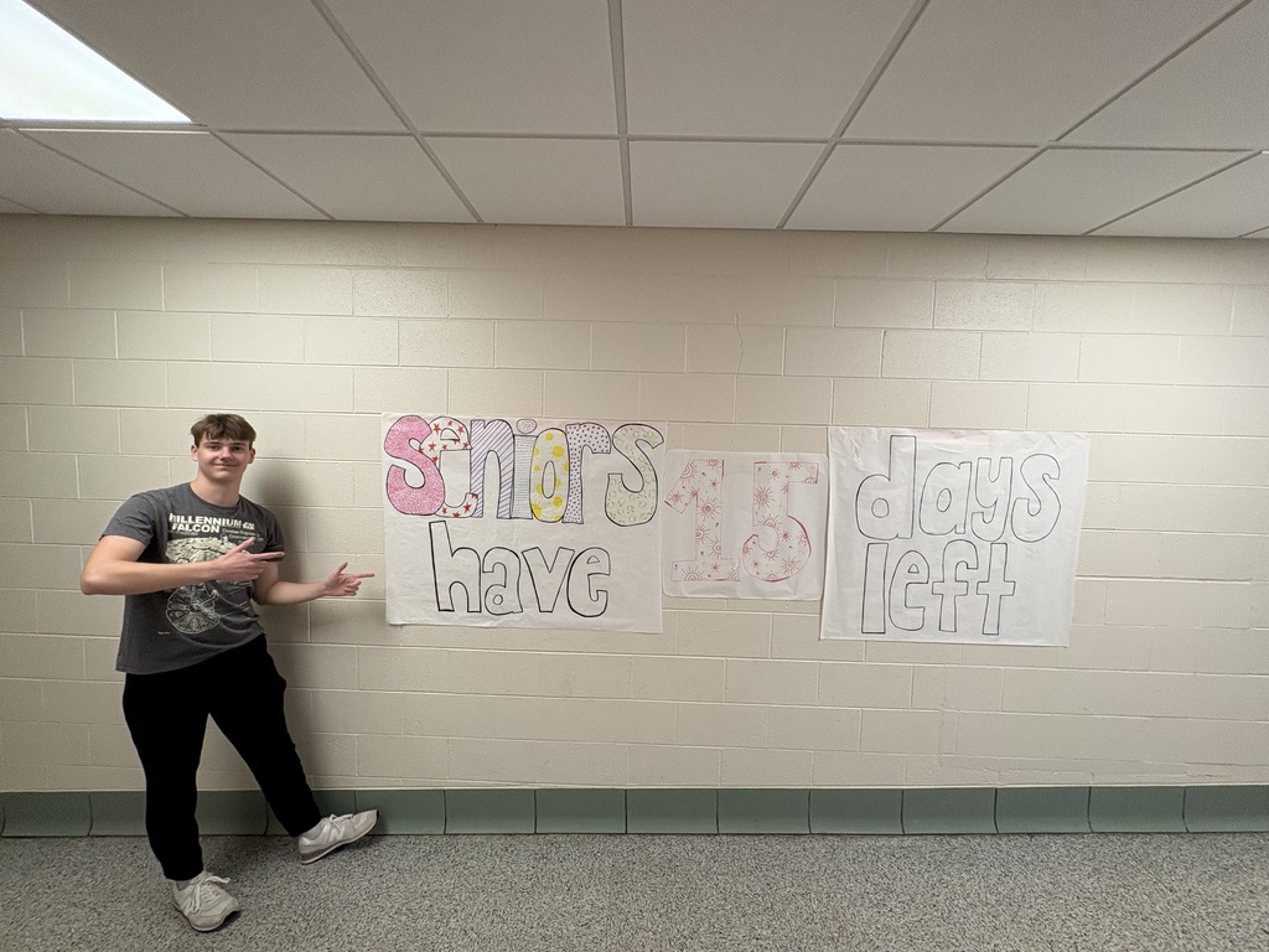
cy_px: 476
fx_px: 513
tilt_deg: -4.6
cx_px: 634
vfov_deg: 85.7
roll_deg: -2.4
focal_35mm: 14
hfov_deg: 102.1
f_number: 2.2
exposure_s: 1/120
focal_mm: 2.22
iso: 125
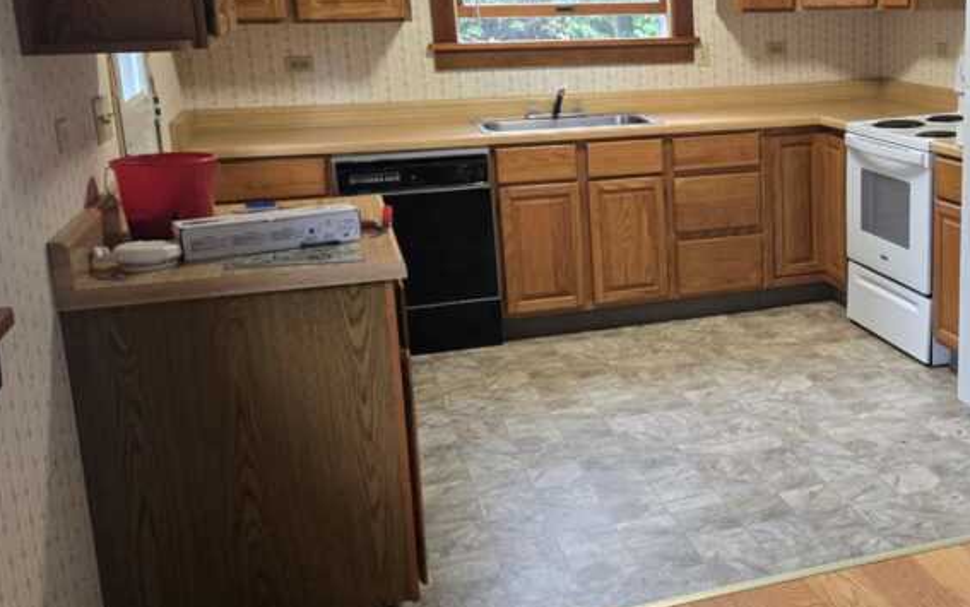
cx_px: 809
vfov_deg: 29.2
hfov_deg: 42.7
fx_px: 1164
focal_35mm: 44
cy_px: 236
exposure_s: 1/120
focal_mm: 5.4
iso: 500
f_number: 1.8
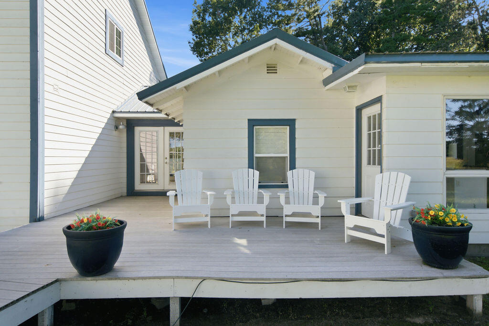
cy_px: 163
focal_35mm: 20
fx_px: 272
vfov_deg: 61.9
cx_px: 244
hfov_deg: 84.0
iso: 800
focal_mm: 20
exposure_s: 1/400
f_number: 11
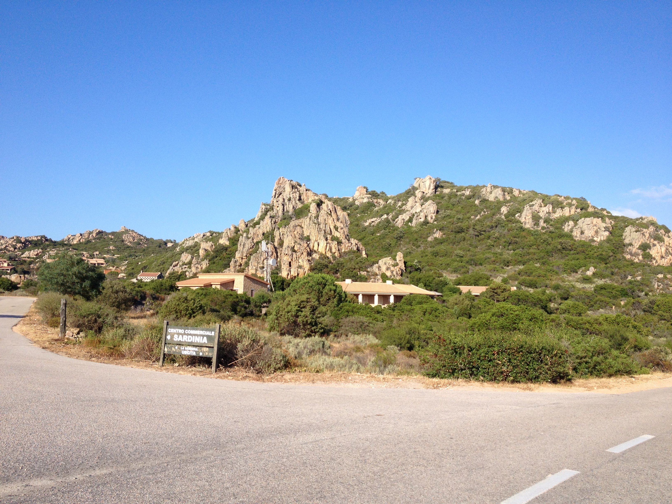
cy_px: 252
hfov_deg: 52.6
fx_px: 679
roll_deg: -1.3
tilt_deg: +3.2
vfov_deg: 40.7
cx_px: 336
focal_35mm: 35
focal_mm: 4.28
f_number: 2.4
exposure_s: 1/1381
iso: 50
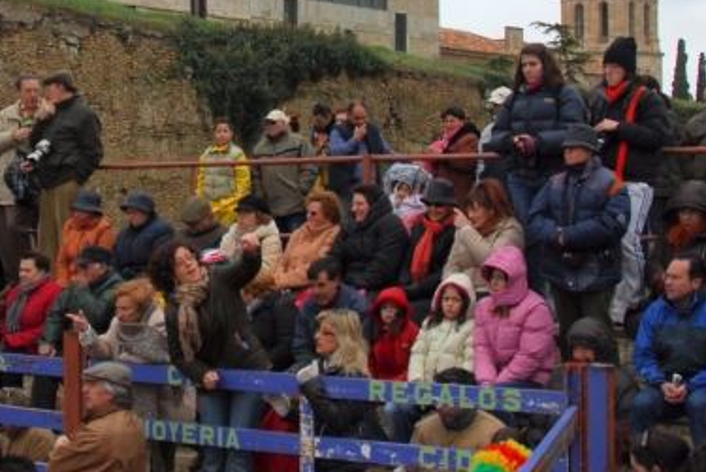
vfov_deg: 16.5
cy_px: 63
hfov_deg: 24.5
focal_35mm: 82
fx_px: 1610
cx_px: 183
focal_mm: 20
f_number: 5.6
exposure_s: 1/250
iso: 100
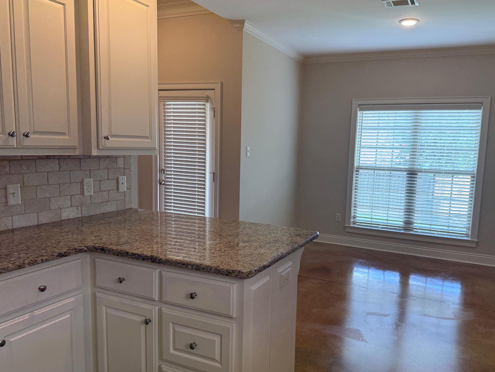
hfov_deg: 63.2
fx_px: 400
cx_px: 278
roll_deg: -1.5
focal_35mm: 28
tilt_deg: -6.7
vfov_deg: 49.7
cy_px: 201
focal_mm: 6.76
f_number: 1.78
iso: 125
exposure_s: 1/60
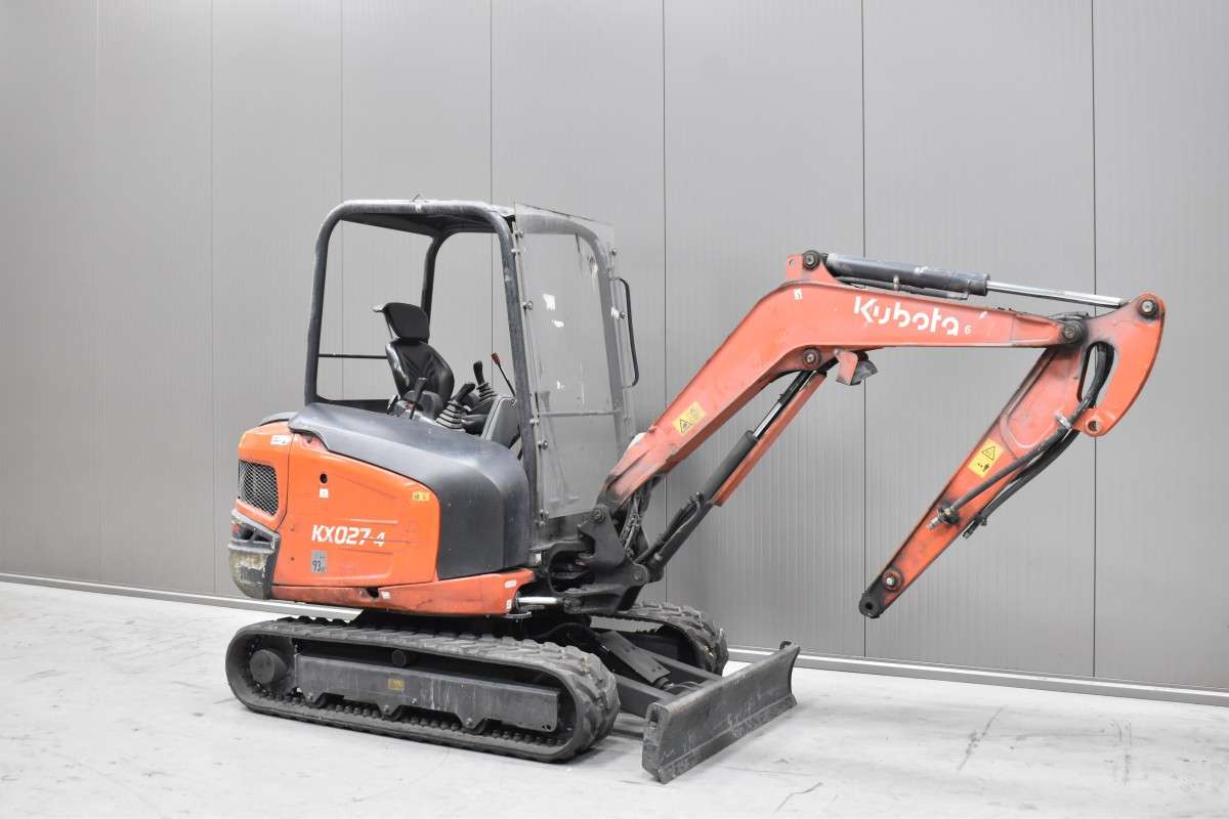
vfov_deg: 36.9
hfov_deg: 53.1
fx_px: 1229
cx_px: 614
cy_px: 410
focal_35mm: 36
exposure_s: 1/25
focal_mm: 24
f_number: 5
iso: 1600
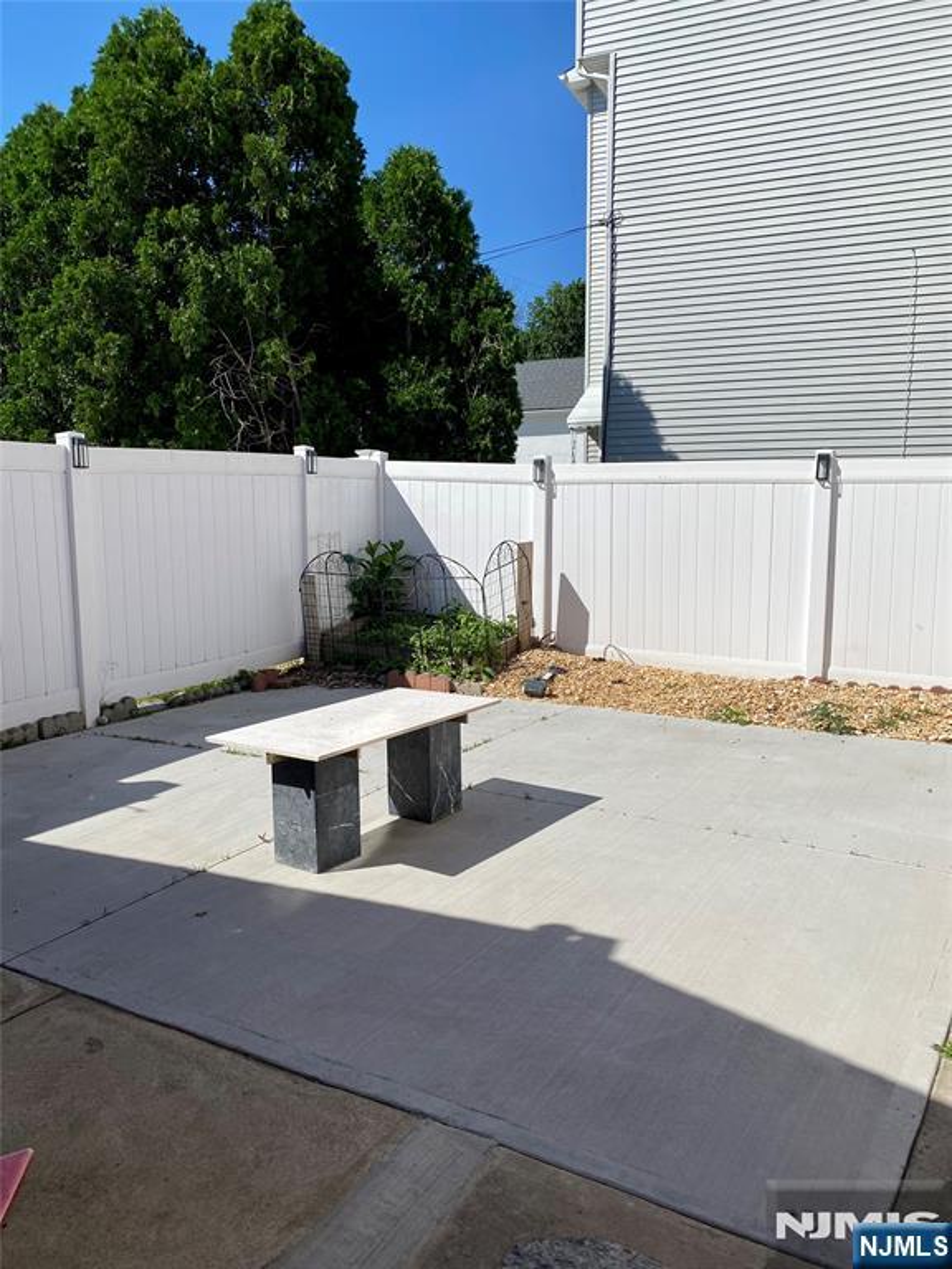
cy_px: 634
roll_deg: -0.3
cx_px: 476
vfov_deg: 67.3
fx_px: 953
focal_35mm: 26
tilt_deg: -5.9
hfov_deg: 53.1
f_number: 1.8
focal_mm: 4.25
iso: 32
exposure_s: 1/5495
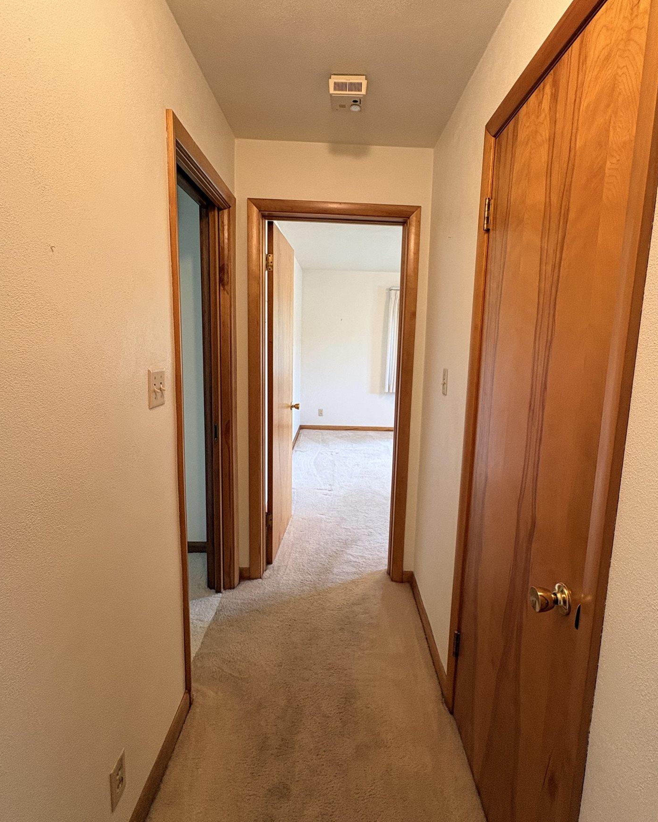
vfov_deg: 86.4
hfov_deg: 73.8
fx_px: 438
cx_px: 343
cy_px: 404
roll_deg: -1.1
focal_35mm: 18
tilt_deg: -6.8
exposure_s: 1/60
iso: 200
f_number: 2.2
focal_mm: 2.22
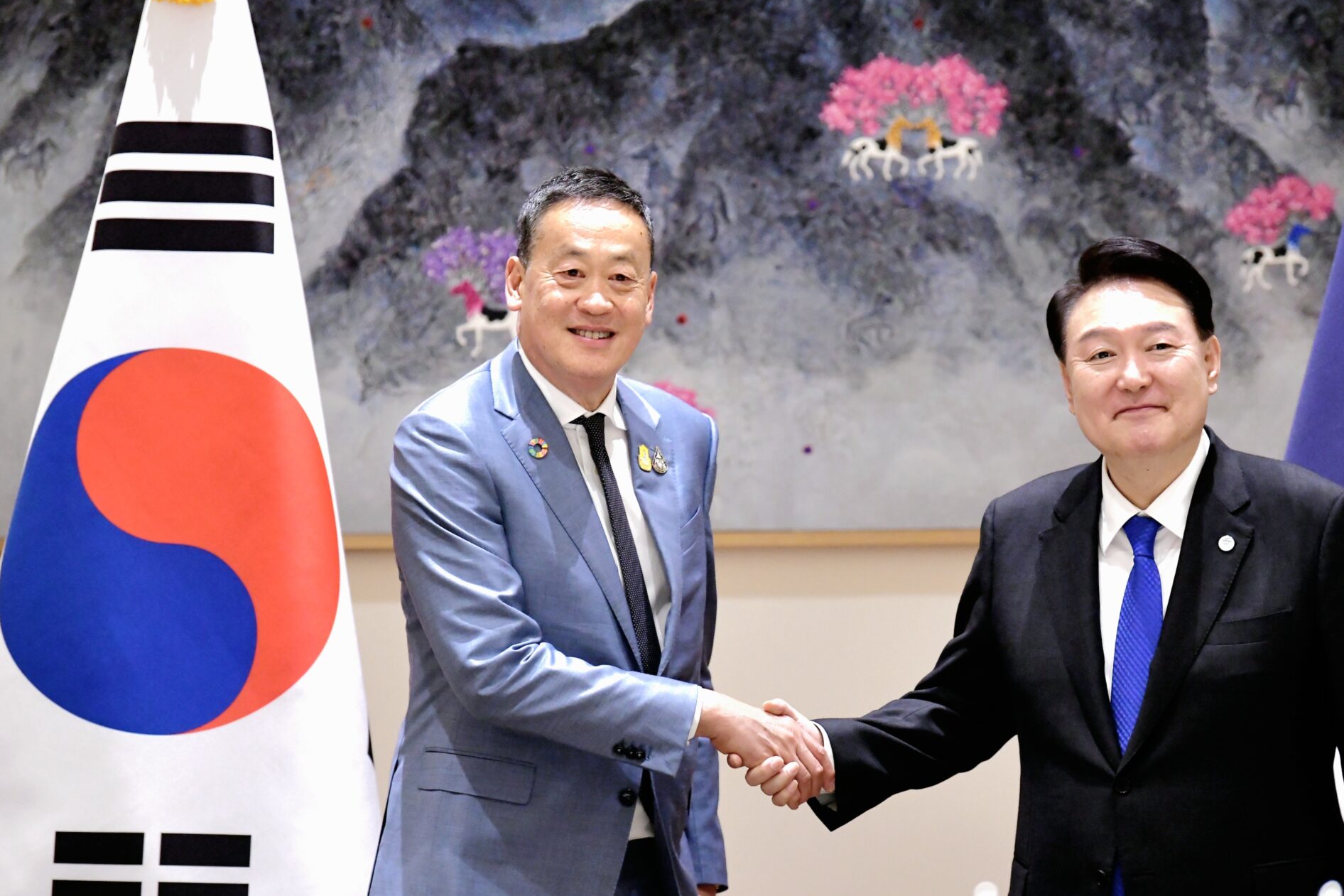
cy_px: 509
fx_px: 7577
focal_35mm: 203
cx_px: 830
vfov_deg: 6.8
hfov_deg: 10.1
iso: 2500
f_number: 2.8
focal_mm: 150
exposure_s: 1/200
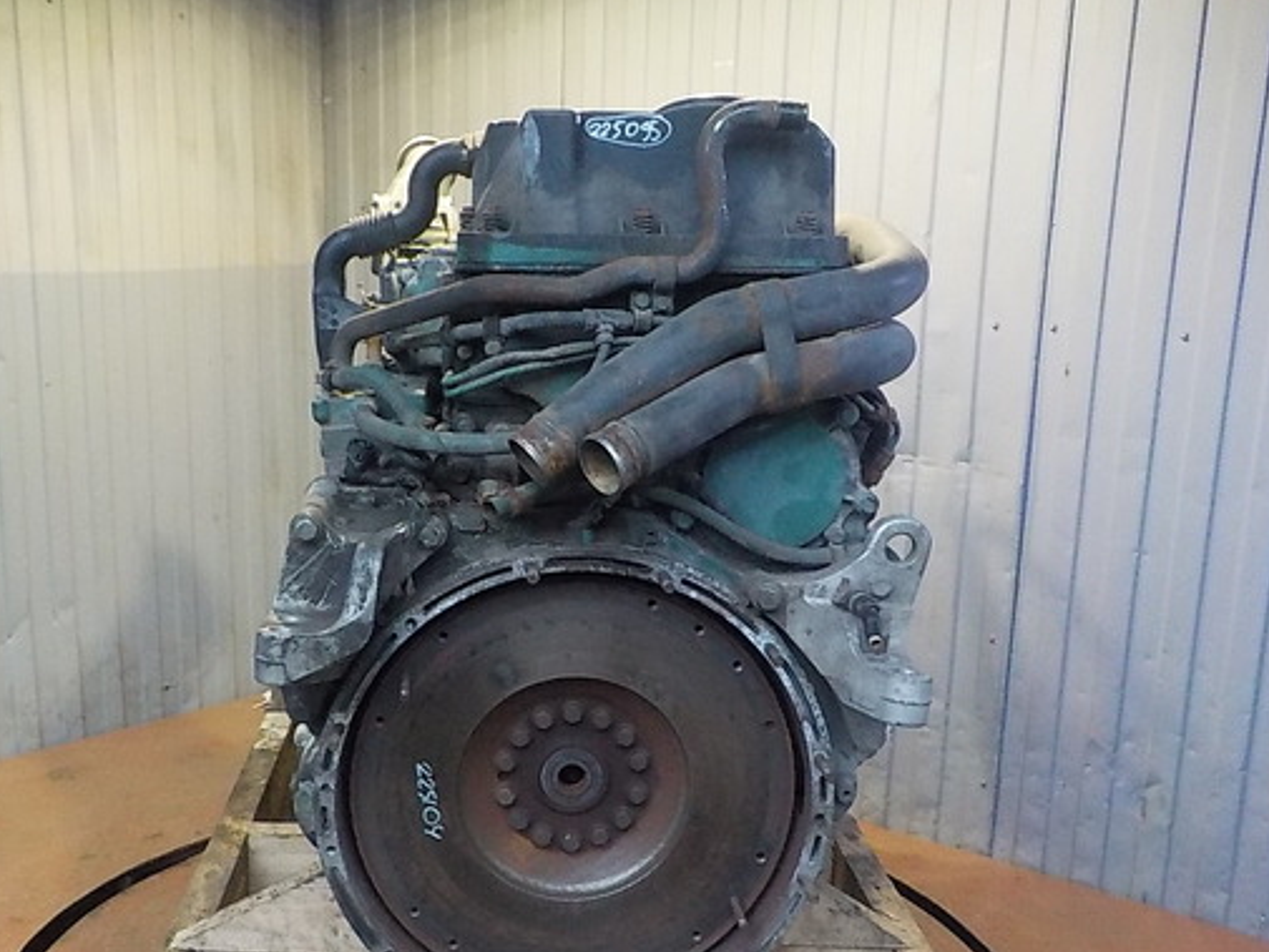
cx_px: 568
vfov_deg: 37.5
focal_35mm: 38
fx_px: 1393
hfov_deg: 48.9
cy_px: 593
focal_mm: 4.1
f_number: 3.3
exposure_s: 1/40
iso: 800
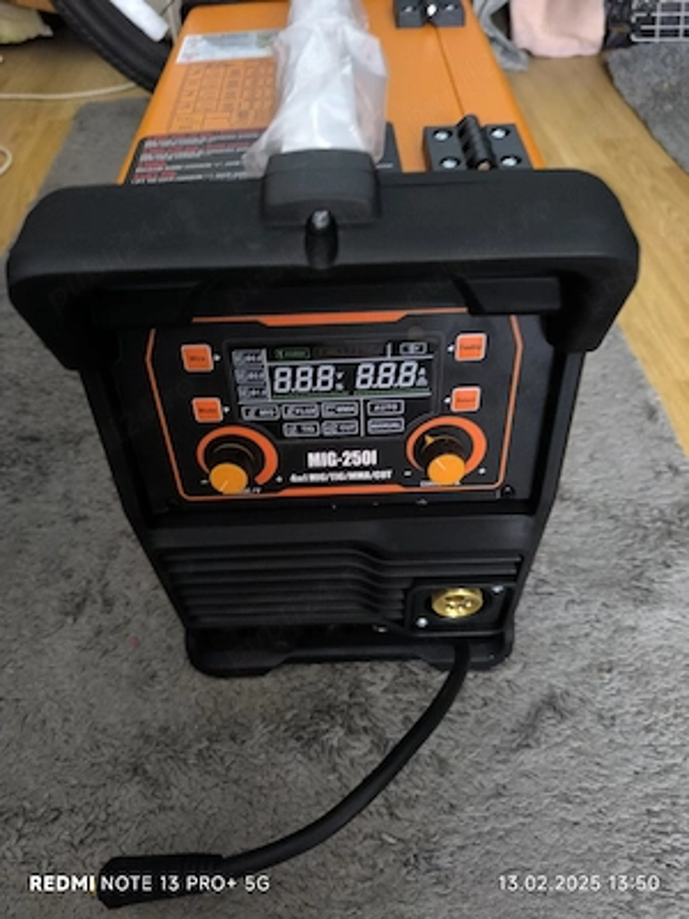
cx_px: 344
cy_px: 460
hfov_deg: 58.9
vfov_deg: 73.9
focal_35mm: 23
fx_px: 610
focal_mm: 6.14
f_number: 1.65
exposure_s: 1/20
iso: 6400
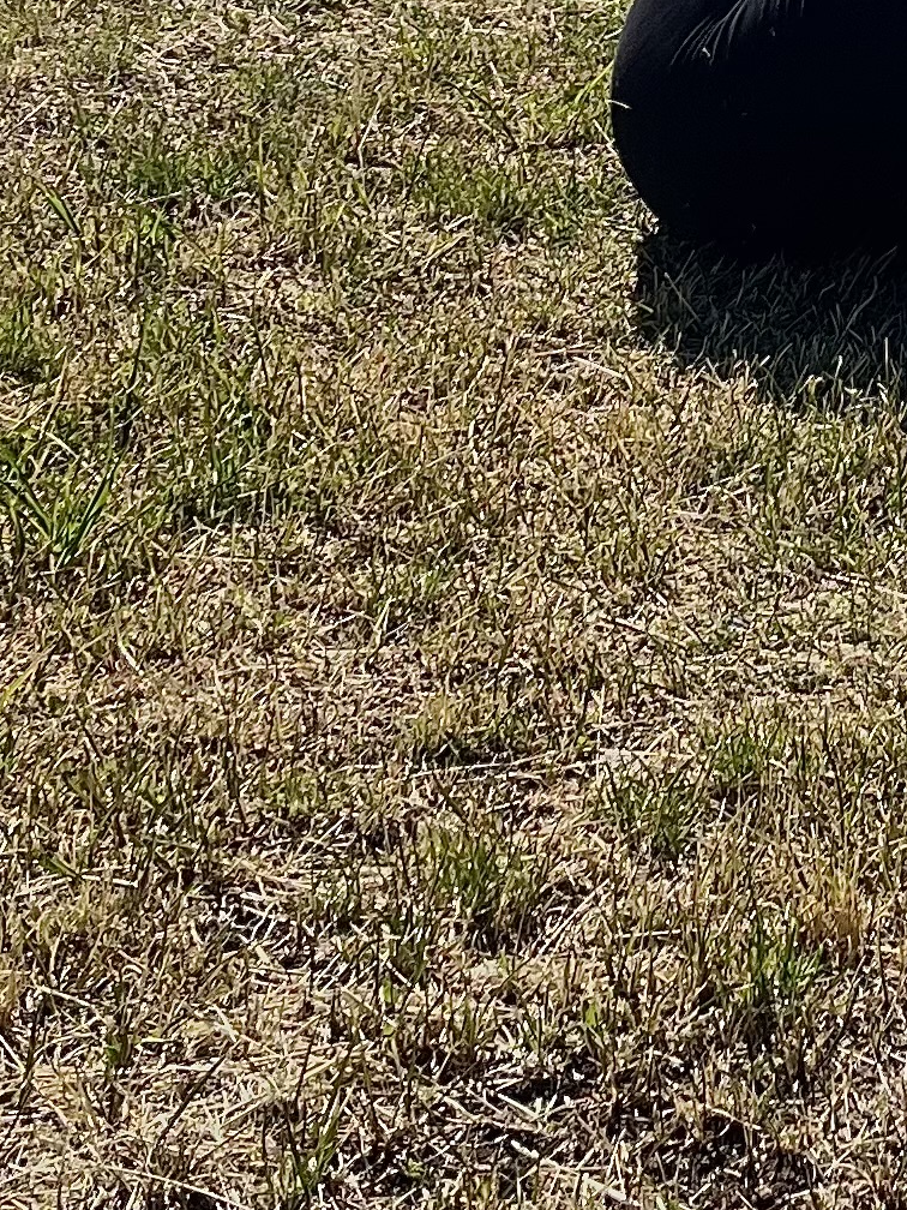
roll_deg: +0.5
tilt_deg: +1.0
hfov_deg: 13.4
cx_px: 1343
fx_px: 3633
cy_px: -579
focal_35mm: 104
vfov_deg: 17.2
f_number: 1.6
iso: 50
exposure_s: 1/5076
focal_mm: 5.1
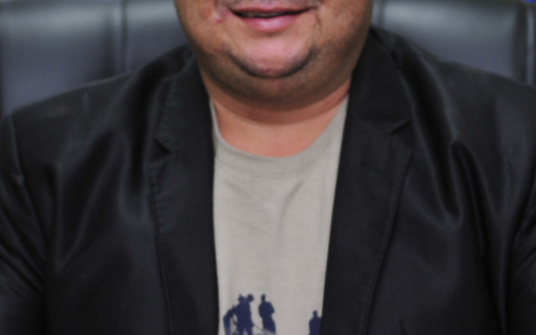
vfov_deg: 7.5
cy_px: 162
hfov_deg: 12.0
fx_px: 2542
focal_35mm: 174
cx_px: 274
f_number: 2
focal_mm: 50
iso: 400
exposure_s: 1/80
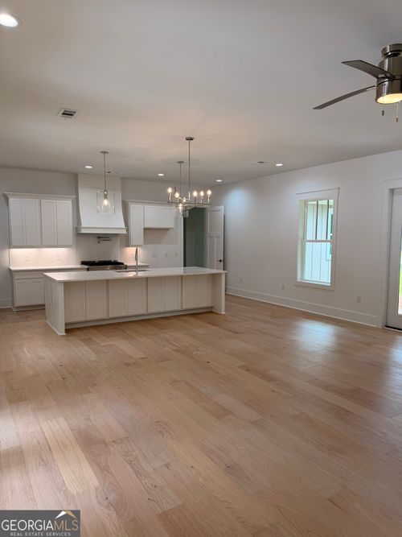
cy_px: 268
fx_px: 372
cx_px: 201
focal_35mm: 24
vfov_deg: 71.6
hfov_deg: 56.8
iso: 64
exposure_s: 1/120
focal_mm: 6.76
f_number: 1.78
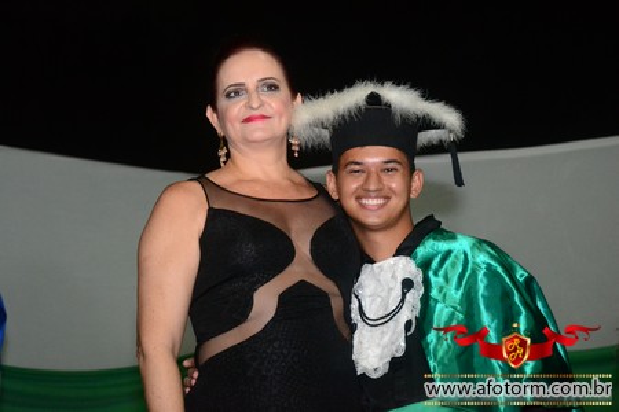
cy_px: 206
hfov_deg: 20.6
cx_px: 310
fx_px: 1702
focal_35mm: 99
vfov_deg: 13.8
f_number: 5.6
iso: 3200
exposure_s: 1/80
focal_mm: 66
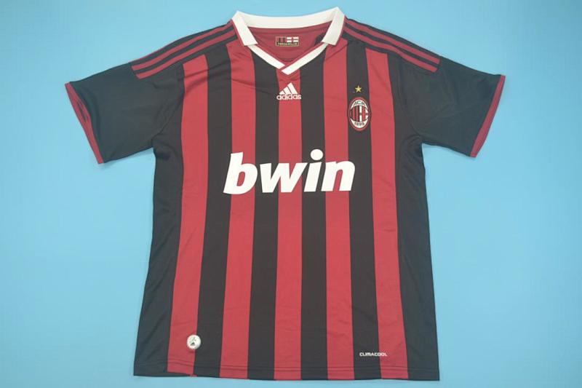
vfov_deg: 40.0
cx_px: 291
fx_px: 533
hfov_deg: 57.2
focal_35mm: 33
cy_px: 194
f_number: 4
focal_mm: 22
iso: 200
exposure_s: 1/80
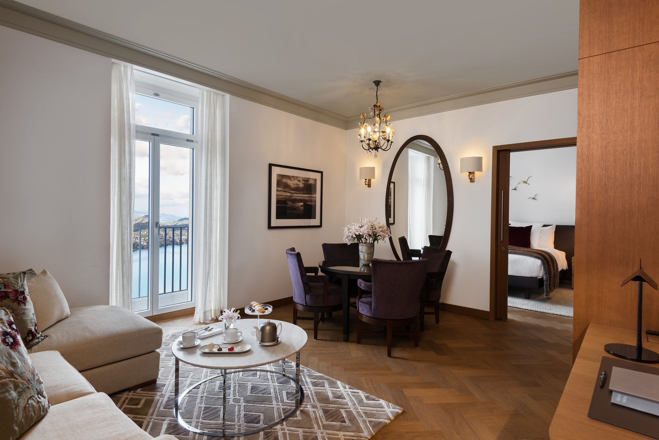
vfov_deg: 67.4
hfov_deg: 90.0
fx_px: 330
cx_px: 330
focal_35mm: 18
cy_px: 220
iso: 100
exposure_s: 1/3
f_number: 11
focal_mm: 18
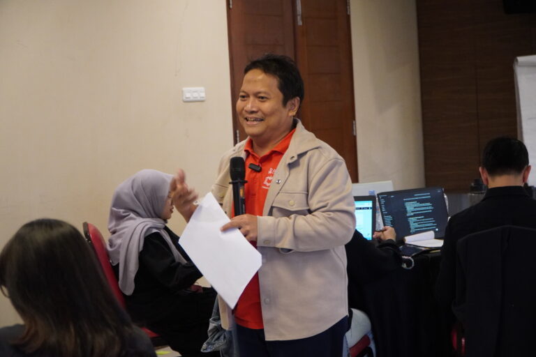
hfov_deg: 27.5
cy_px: 178
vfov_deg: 18.5
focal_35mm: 74
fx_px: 1094
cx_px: 268
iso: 4000
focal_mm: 49
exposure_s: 1/60
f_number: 4
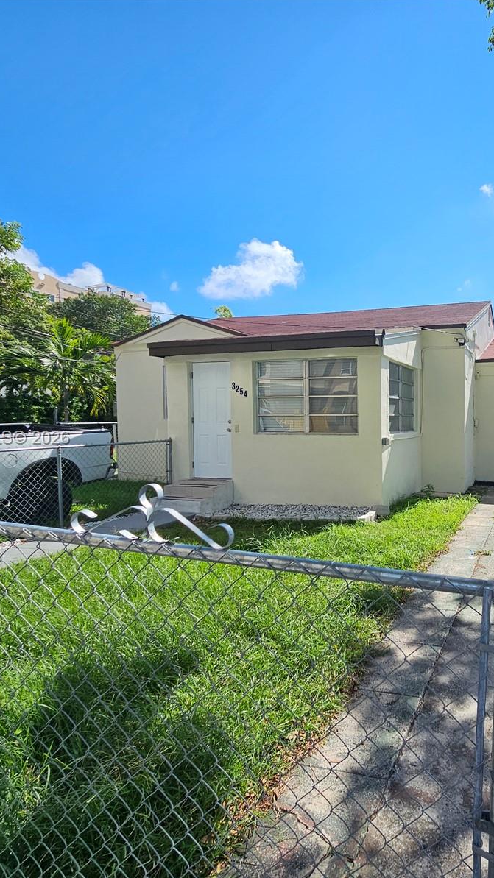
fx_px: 442
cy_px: 439
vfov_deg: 89.6
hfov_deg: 52.5
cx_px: 429
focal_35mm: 19
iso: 50
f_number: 2.2
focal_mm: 2.2
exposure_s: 1/2346
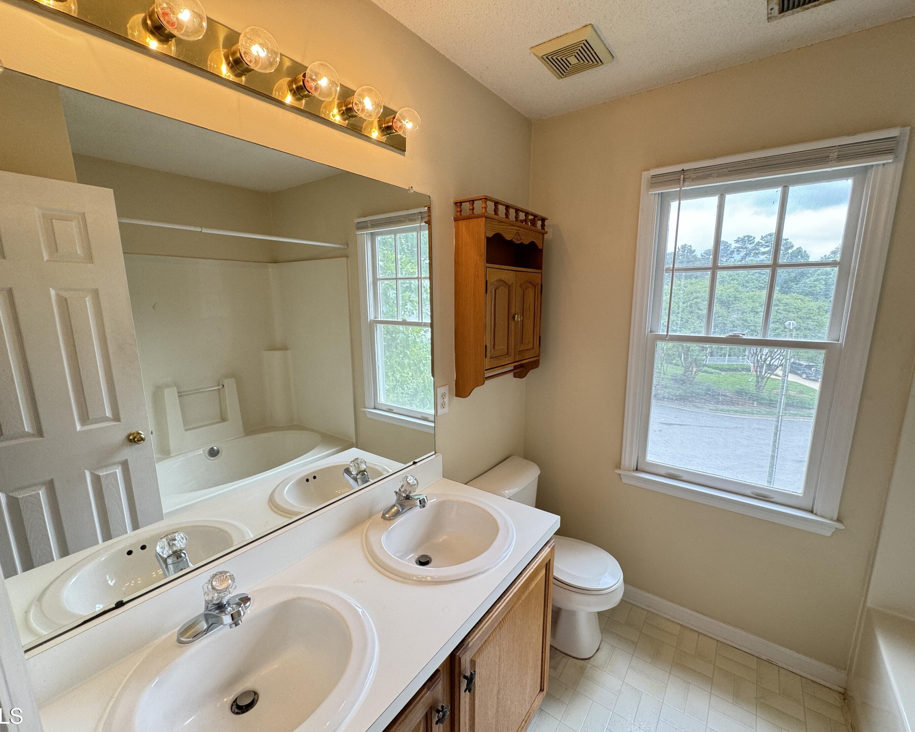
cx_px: 468
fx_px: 406
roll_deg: -0.1
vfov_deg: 84.0
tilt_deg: -11.4
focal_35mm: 15
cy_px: 374
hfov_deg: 96.8
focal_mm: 2.22
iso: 100
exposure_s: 1/120
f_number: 2.2
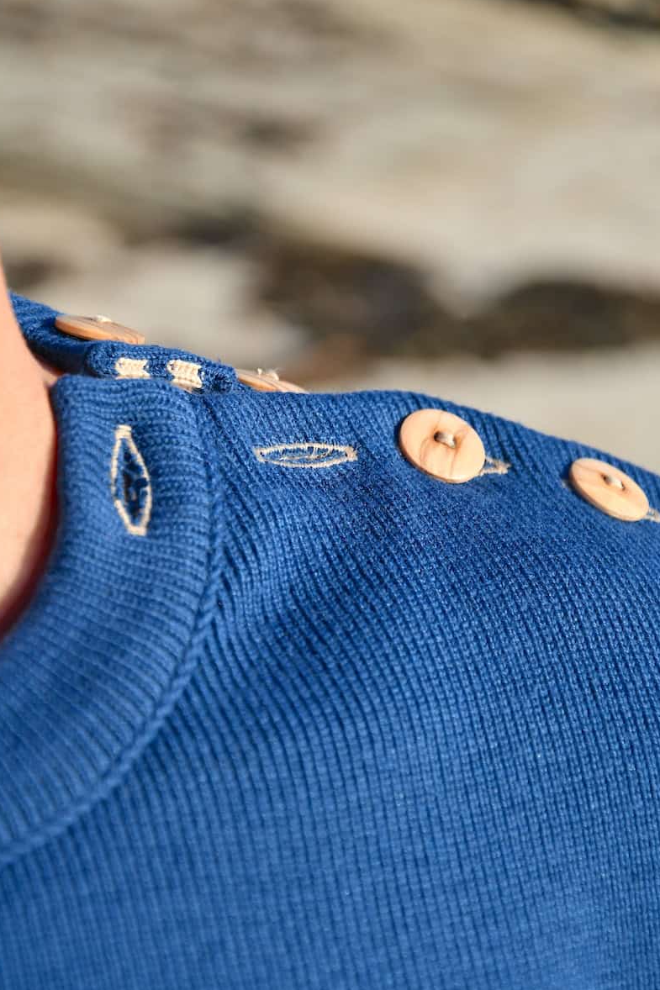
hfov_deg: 12.8
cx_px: 326
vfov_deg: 19.1
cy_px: 495
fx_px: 2943
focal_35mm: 107
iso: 100
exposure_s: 1/400
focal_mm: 70
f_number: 5.6
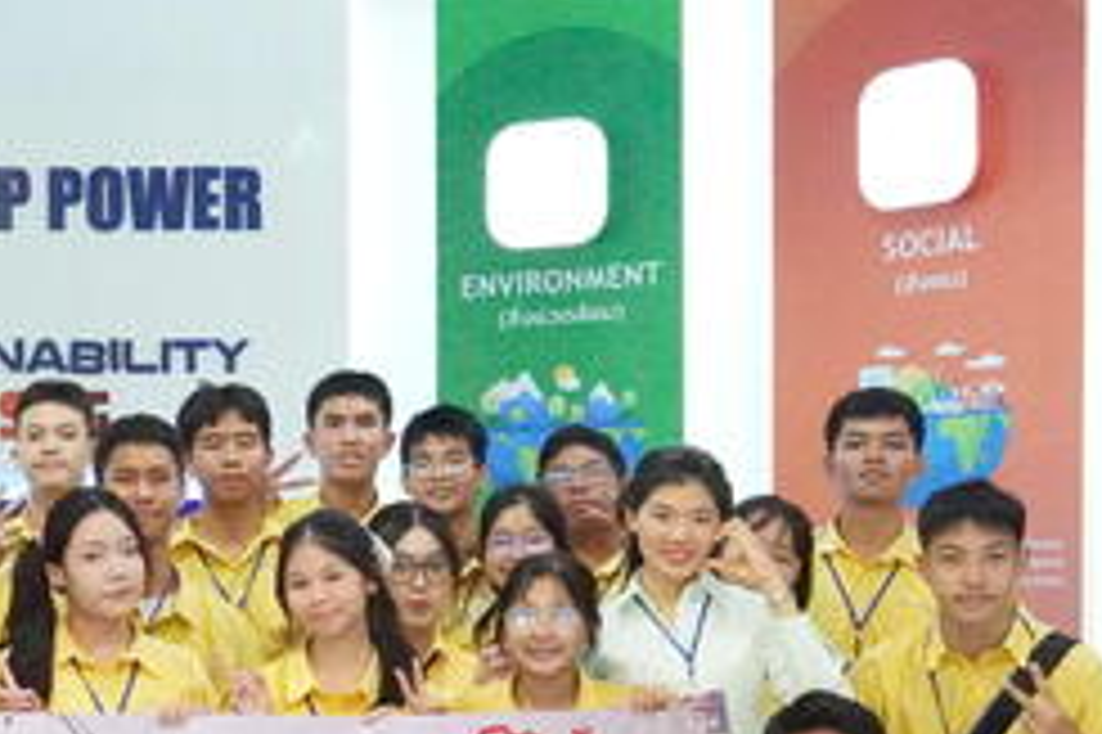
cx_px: -76
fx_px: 2518
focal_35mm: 82
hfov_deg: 23.3
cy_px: 633
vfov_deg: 16.4
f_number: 5.6
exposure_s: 1/320
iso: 16000
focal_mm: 21
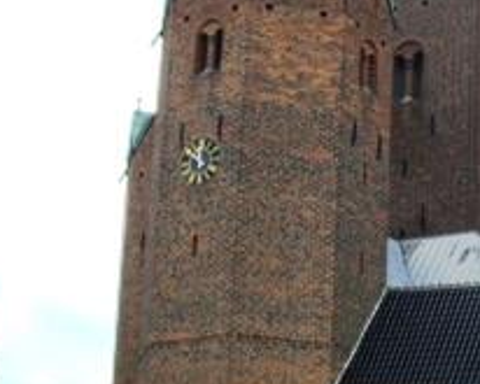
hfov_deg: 16.3
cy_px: 221
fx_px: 1634
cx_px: 487
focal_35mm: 115
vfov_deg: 13.4
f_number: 4.3
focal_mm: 6.2
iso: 50
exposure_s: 1/160
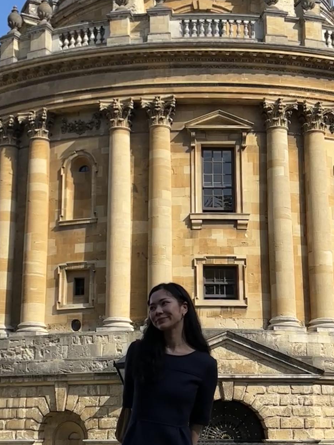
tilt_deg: +13.0
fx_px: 720
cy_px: 233
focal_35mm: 56
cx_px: 174
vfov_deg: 34.3
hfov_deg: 26.1
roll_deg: -1.3
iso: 50
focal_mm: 5.96
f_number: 1.6
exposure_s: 1/4255
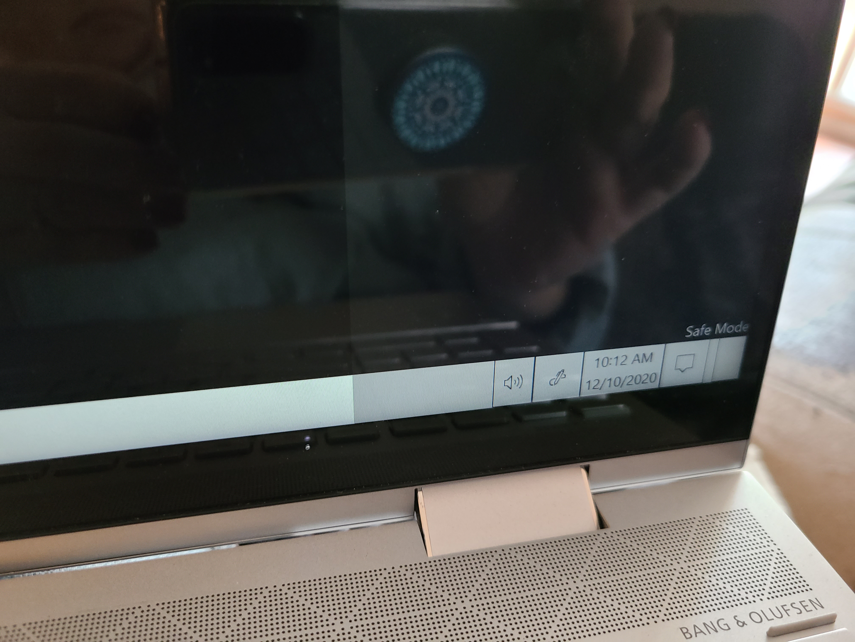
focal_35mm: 26
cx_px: 428
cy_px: 321
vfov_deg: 53.1
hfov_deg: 67.3
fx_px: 642
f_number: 1.8
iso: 800
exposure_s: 1/24
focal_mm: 5.4
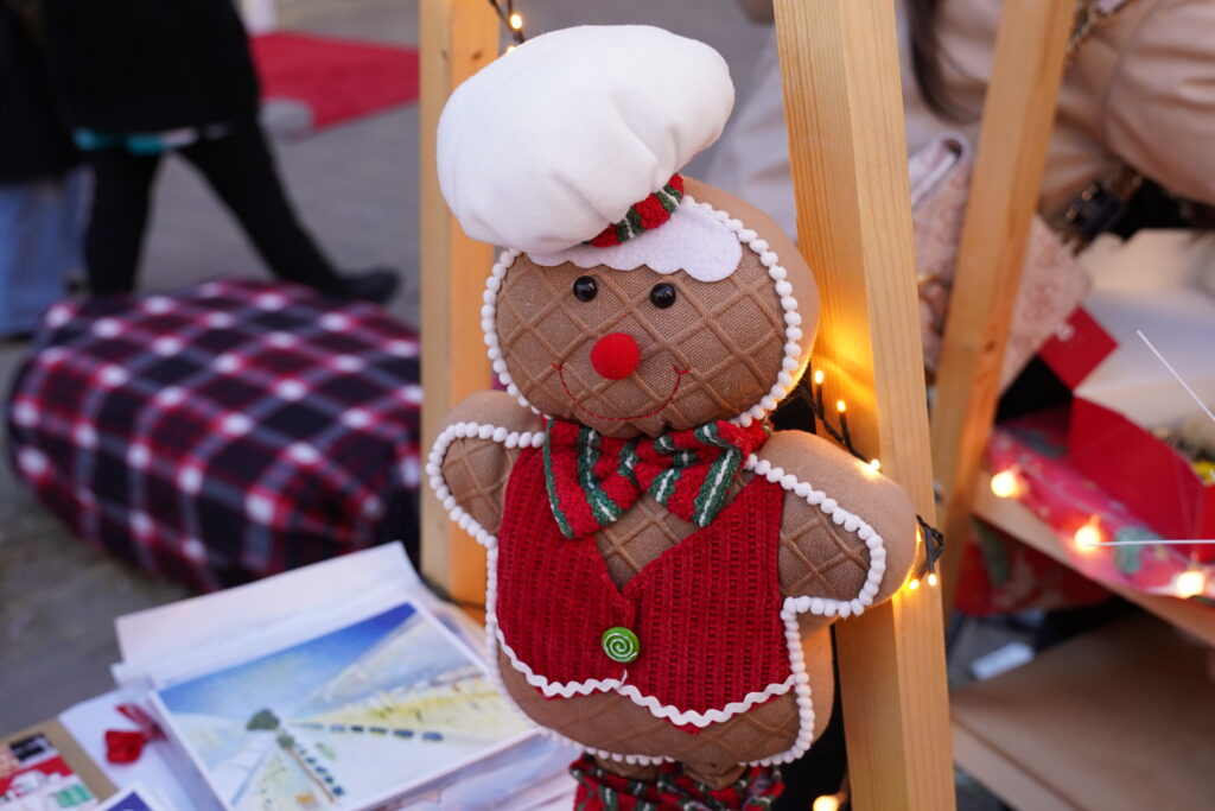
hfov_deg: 46.4
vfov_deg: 31.9
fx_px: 1418
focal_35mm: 42
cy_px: 406
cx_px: 608
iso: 1250
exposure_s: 1/100
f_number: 3.5
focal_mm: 28
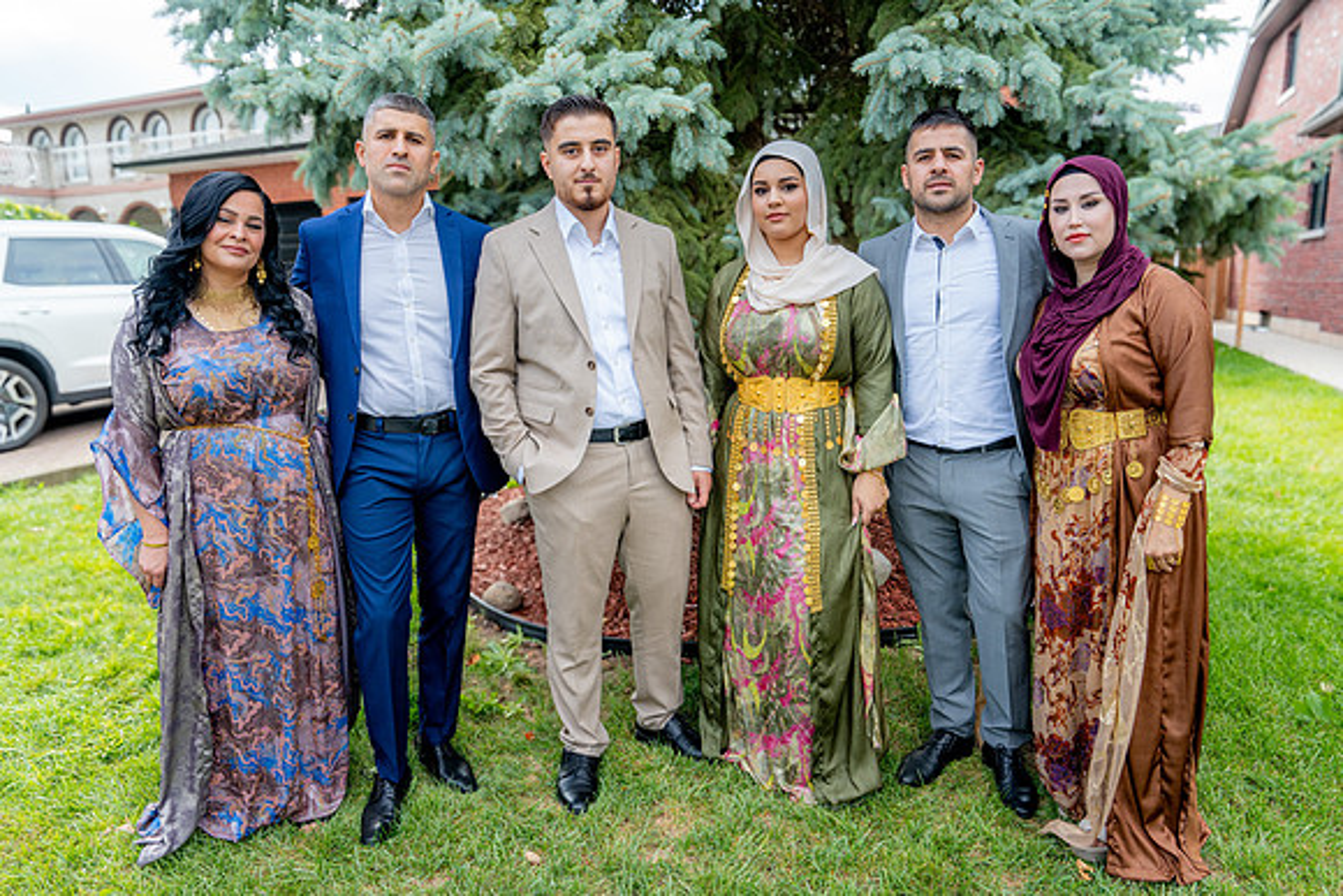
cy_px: 448
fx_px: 896
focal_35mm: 24
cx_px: 672
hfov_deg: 73.7
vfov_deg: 53.2
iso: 320
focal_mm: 24
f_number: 7.1
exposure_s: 1/200
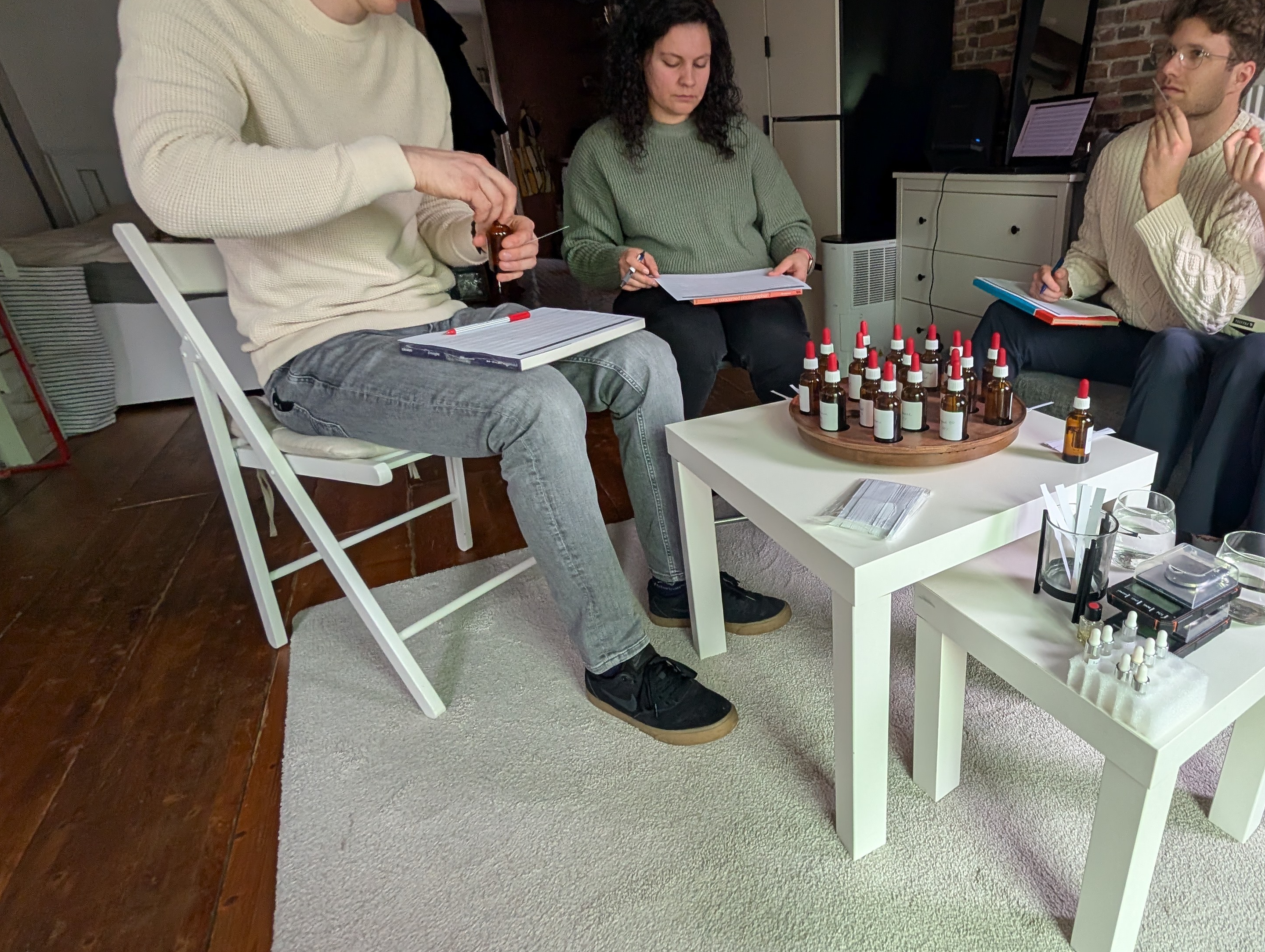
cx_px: 867
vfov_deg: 74.9
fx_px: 622
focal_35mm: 17
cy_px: 466
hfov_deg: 87.0
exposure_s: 1/68.2
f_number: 1.7
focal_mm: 2.02
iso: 188
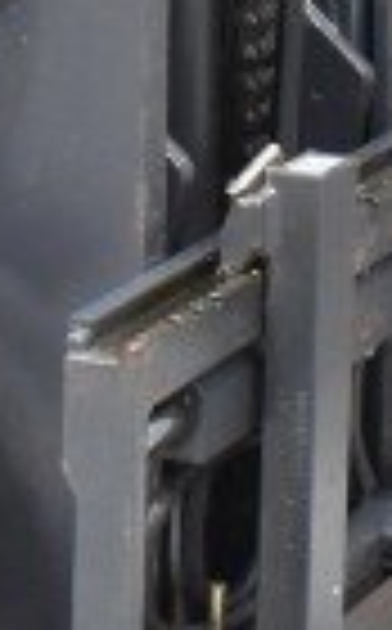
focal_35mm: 302
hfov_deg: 4.3
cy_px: -477
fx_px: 5190
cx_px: -442
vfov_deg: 6.8
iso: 1600
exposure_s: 1/30
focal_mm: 23
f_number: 4.5
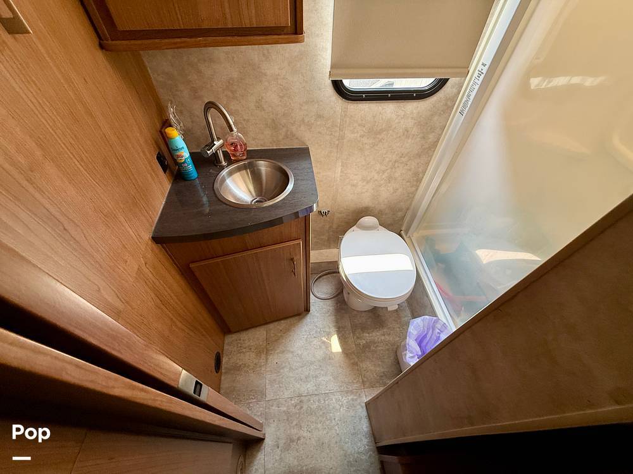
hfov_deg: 102.1
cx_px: 316
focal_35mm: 14
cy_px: 237
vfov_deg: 85.7
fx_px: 256
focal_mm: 2.22
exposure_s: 1/99
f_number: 2.2
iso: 125
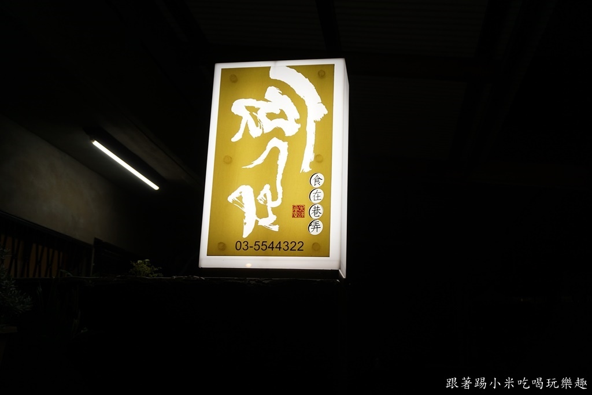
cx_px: 296
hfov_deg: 53.1
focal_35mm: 36
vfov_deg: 36.9
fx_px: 592
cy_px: 198
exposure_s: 1/60
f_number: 4.5
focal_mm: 24
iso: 160
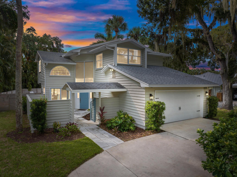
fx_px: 164
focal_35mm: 24
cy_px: 88
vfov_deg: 56.8
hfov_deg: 71.6
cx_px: 118
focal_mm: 12.29
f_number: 3.2
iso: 100
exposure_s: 1/60
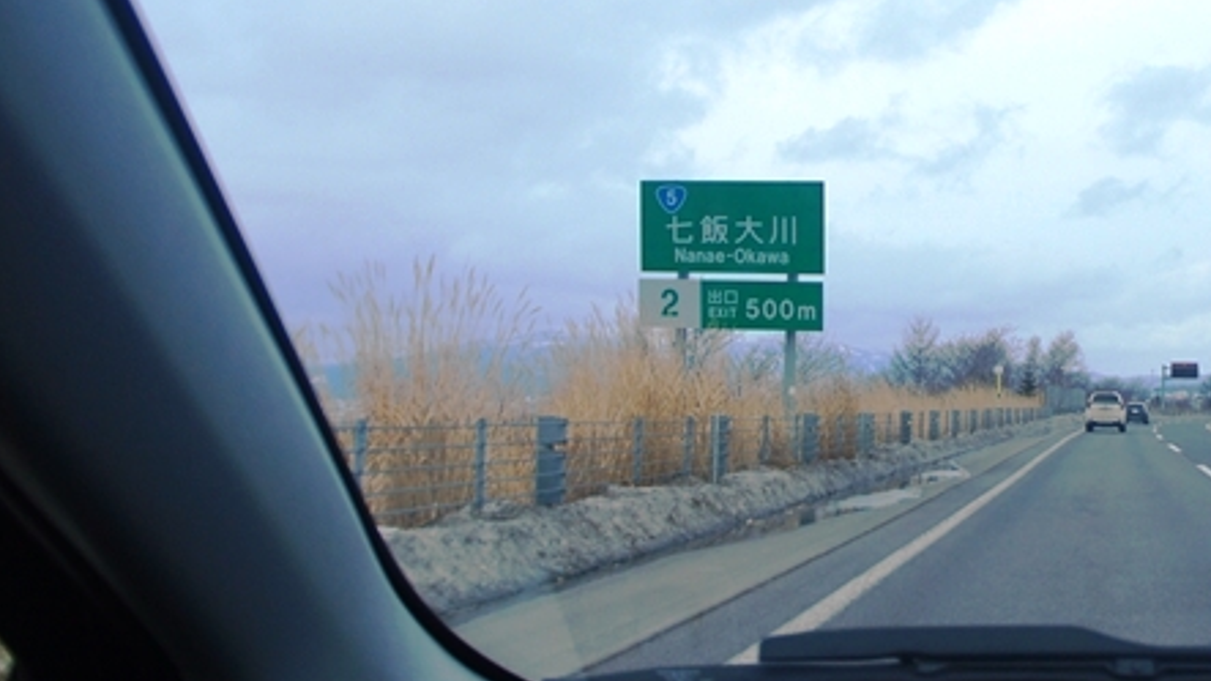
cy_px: 185
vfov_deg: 23.3
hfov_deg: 38.7
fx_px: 1637
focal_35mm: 51
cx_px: 1006
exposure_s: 1/2000
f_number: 3.5
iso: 200
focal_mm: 18
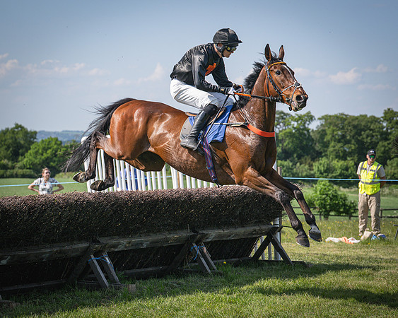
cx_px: 186
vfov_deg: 13.6
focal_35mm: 113
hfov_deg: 17.0
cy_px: 158
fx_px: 1334
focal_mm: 70
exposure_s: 1/3200
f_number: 4
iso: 400
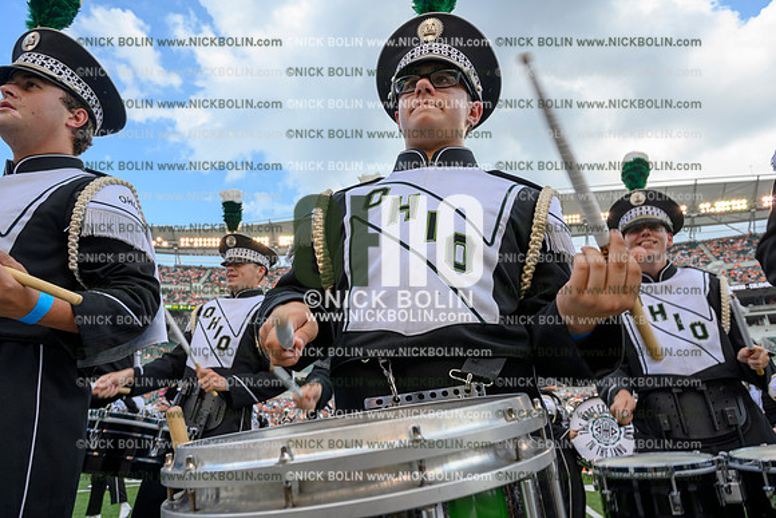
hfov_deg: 73.7
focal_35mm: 24
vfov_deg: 53.2
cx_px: 388
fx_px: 517
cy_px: 259
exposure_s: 1/100
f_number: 7.1
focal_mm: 24
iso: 80
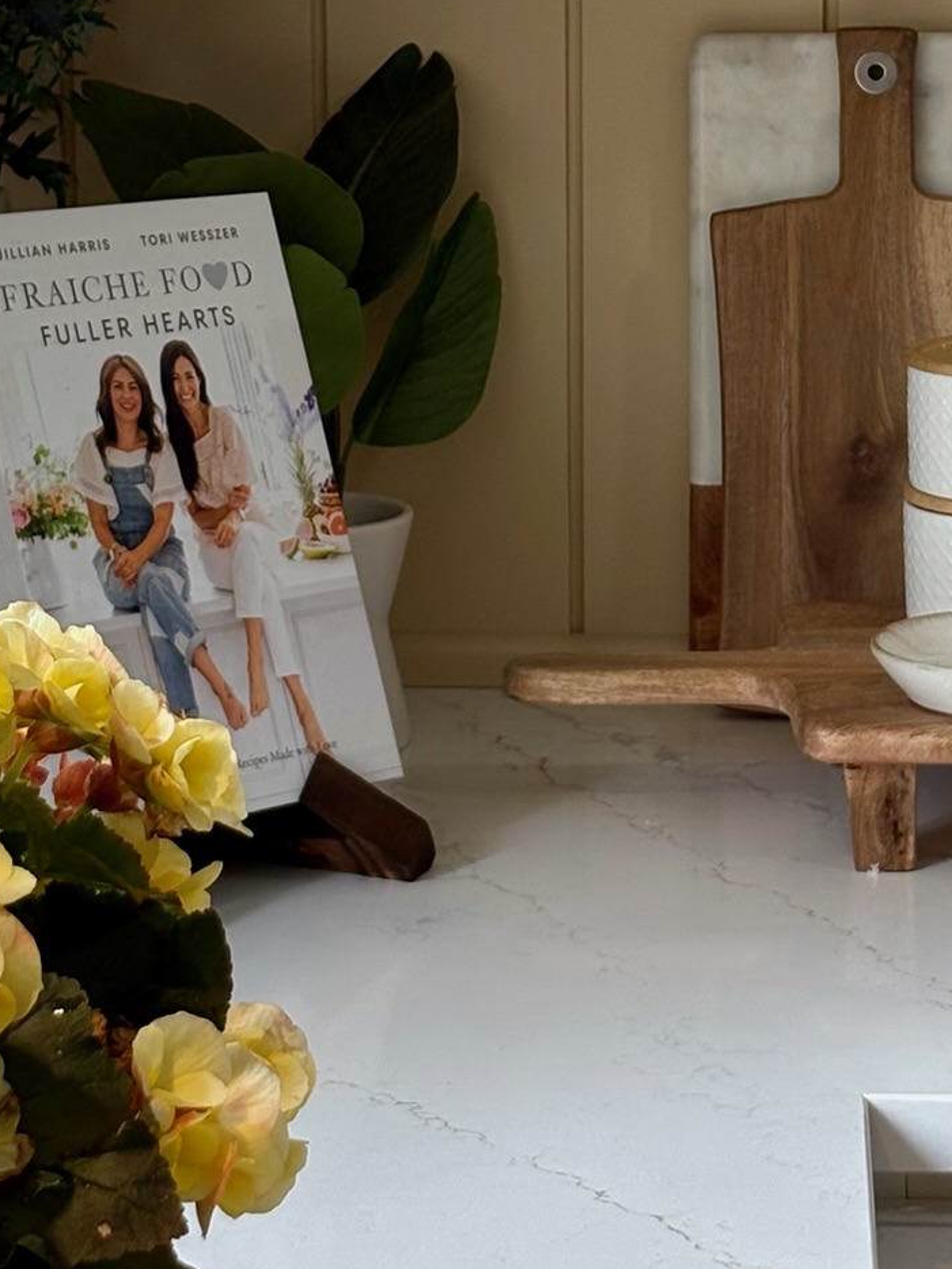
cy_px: 240
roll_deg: -1.6
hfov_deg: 13.0
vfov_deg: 17.1
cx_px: 528
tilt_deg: -7.4
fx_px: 4178
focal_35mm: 114
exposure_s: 1/120
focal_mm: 5.96
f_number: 1.6
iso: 50
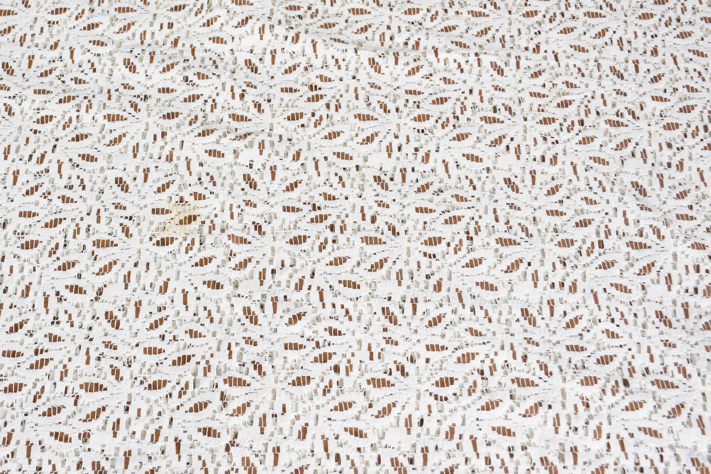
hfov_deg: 36.8
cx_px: 179
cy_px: 198
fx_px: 1042
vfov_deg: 25.6
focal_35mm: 53
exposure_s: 1/60
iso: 200
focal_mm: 23
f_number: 5
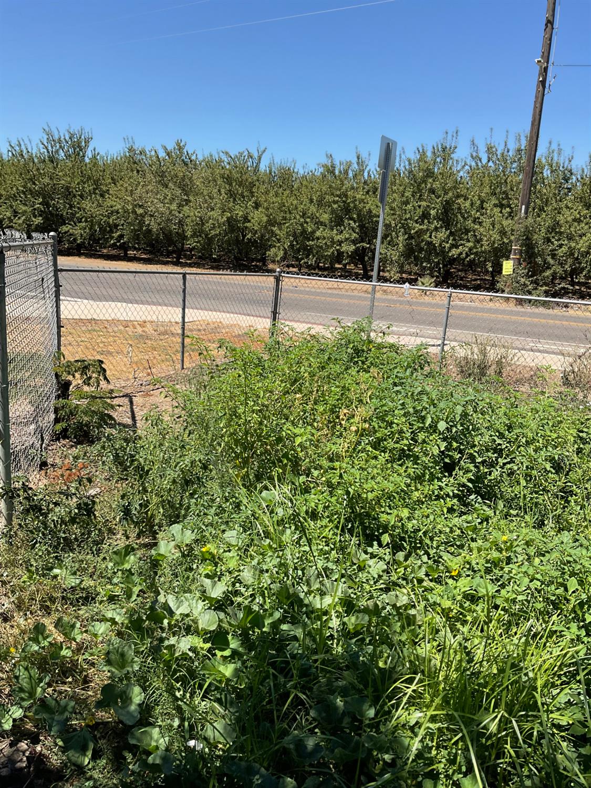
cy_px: 394
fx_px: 660
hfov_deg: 48.2
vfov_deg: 61.7
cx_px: 296
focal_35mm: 29
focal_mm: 3
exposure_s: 1/1412
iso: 16
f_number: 1.8
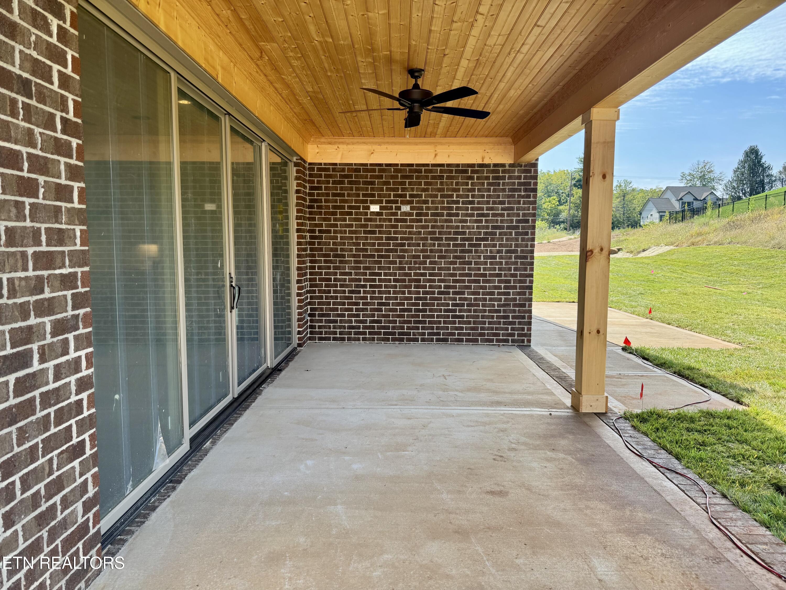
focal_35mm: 24
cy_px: 295
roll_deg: -0.5
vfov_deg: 56.8
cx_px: 393
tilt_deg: -5.1
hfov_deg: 71.6
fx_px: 545
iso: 80
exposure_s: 1/888
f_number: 1.78
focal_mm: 6.76
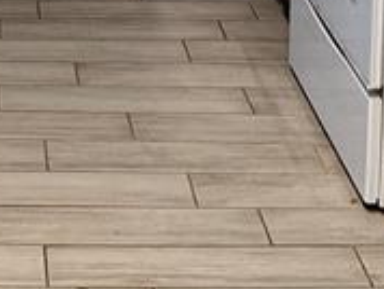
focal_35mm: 138
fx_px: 1533
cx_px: 2
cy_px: -308
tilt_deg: -6.5
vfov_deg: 9.9
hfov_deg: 14.1
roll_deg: -0.9
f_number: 1.78
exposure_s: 1/60
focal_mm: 6.76
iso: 320
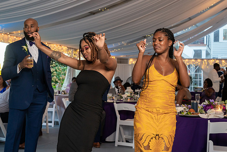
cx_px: 128
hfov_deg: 32.3
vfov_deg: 21.9
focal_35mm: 62
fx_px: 392
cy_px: 70
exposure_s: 1/200
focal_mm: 55
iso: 2000
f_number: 5.6
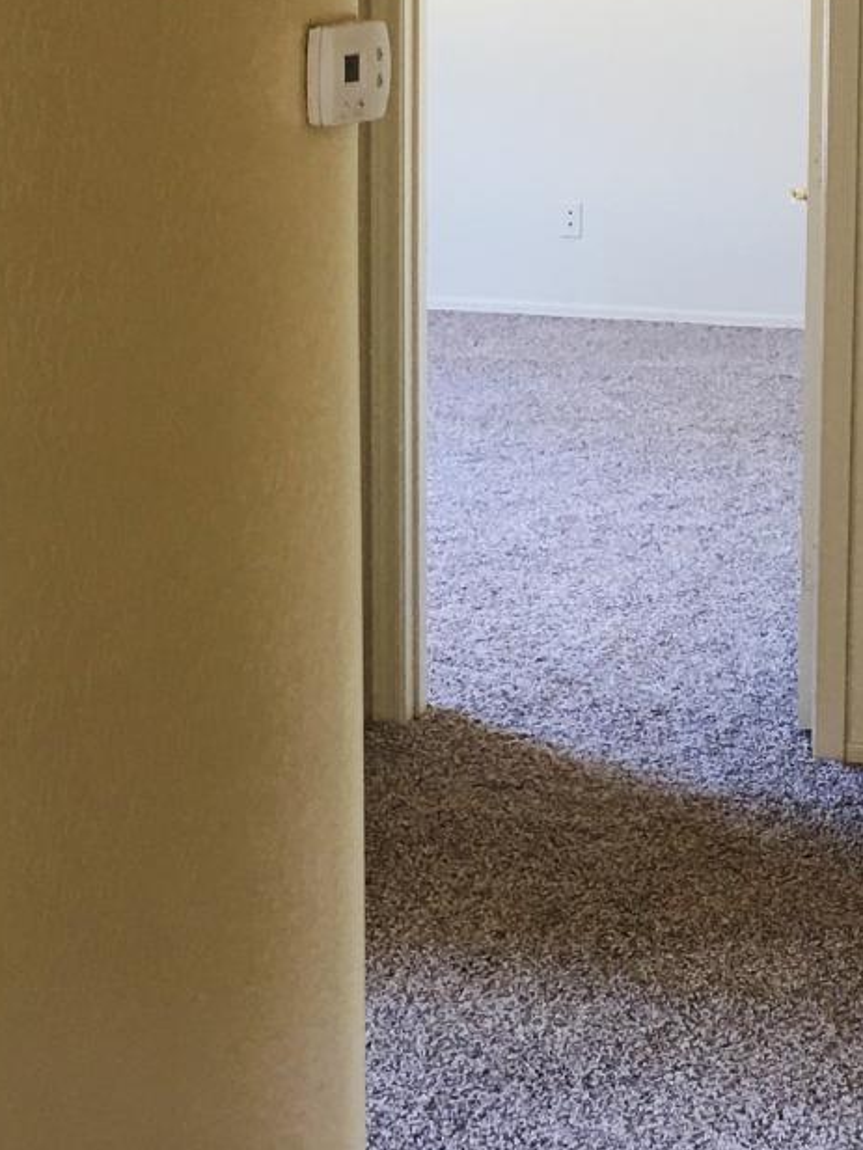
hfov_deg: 15.7
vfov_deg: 20.7
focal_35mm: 94
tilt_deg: -6.1
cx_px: 541
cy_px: 257
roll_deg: -0.3
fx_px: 3124
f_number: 2.2
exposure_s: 1/15
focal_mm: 4.15
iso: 32
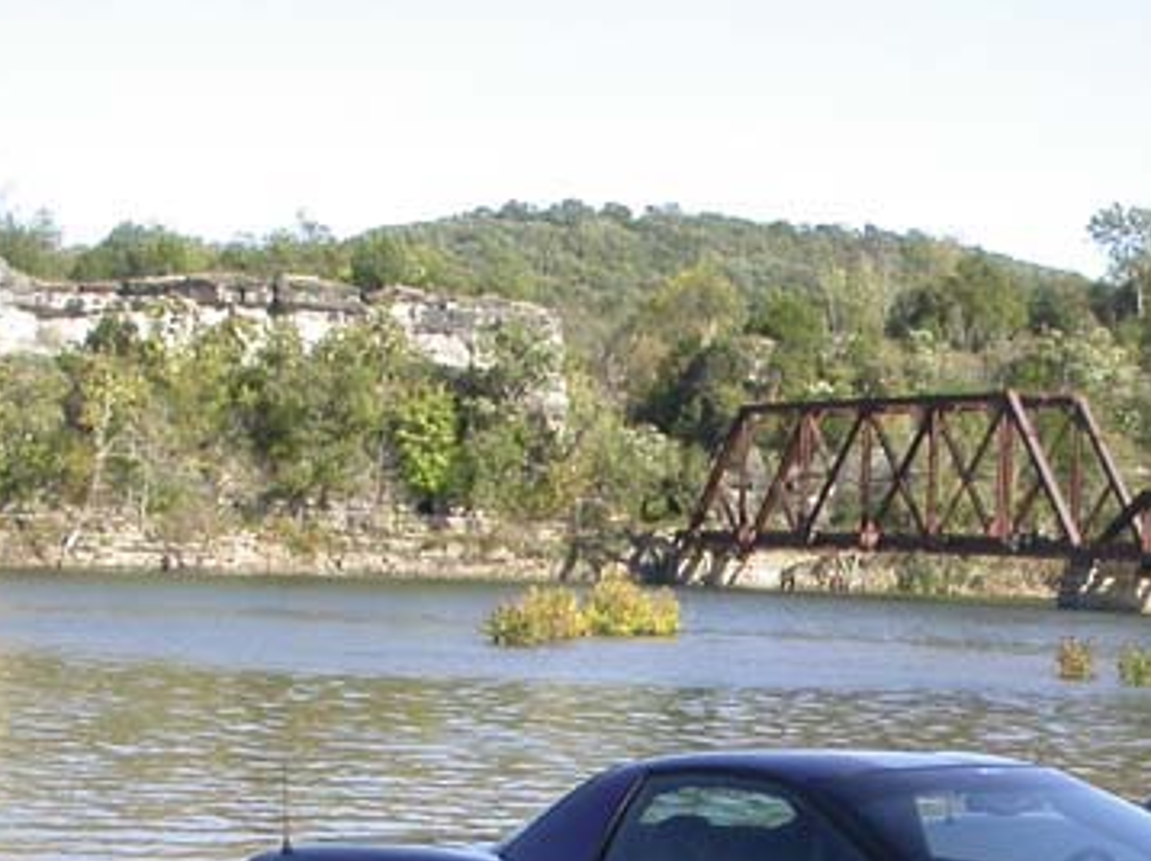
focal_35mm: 85
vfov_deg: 16.9
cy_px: 880
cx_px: 884
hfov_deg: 22.8
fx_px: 2824
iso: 100
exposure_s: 1/184
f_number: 6
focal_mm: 7.85
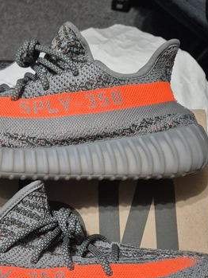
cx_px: 63
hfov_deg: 31.8
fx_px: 360
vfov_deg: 41.6
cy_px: 182
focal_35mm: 45
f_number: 1.8
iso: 2000
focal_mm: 5.4
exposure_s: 1/100
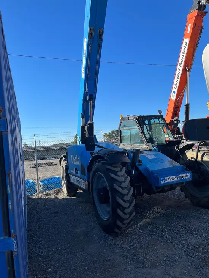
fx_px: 209
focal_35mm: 26
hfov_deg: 53.1
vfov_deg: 67.3
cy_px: 139
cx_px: 104
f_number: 1.6
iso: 50
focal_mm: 5.1
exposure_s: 1/2222
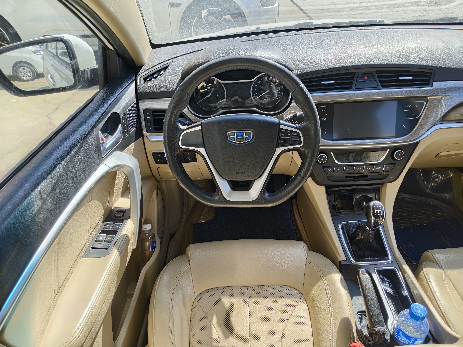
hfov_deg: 73.9
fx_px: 308
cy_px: 174
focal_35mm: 23
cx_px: 232
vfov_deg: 58.9
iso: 71
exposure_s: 1/250
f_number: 1.88
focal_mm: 5.56
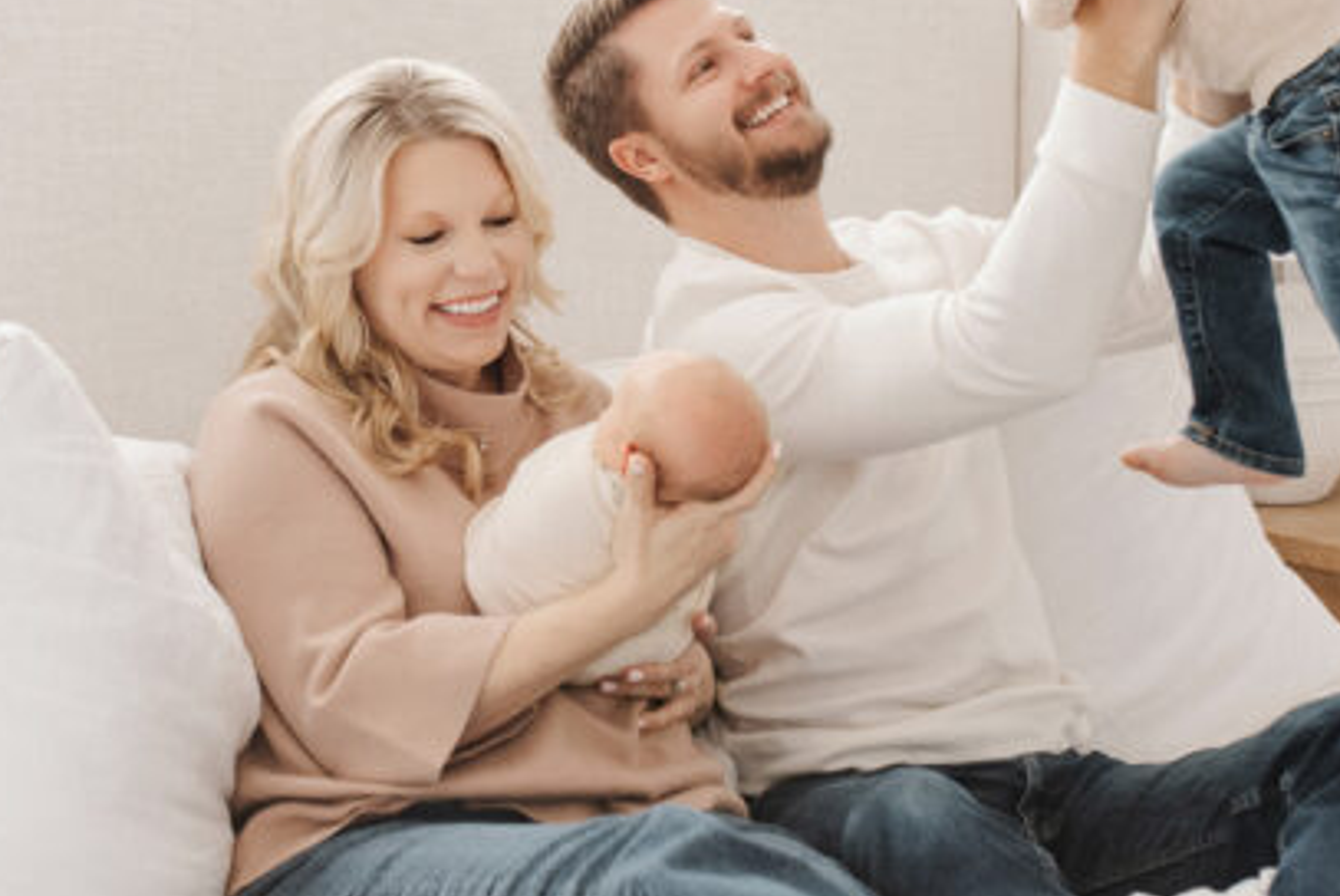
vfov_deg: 15.5
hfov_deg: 23.1
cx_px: 560
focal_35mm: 88
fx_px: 3278
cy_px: 176
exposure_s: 1/200
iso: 400
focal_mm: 35
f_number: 3.5
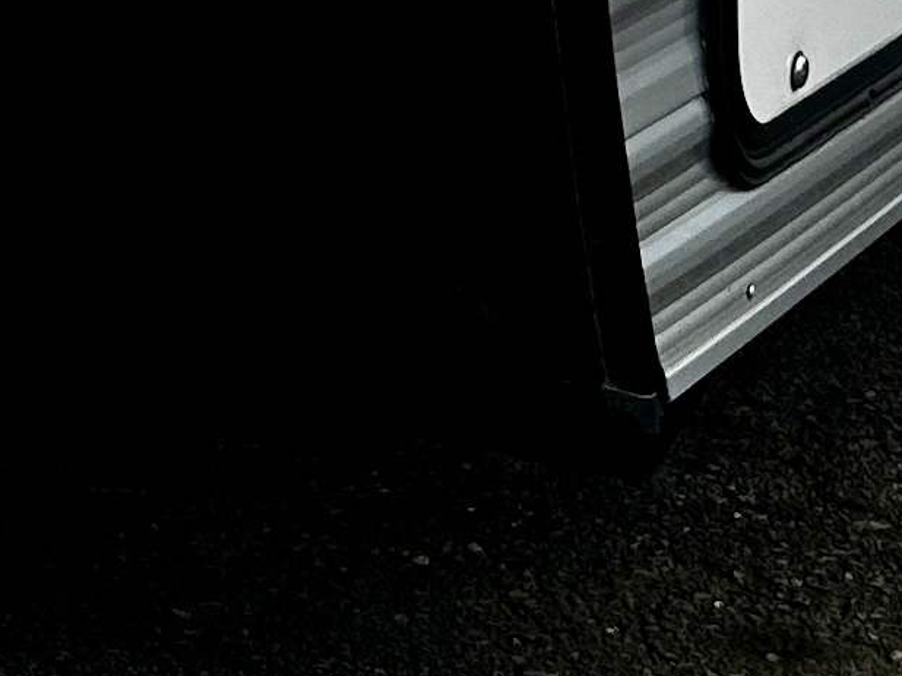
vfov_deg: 7.8
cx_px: -38
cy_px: -1176
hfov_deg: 11.5
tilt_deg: +2.2
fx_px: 4427
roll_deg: +0.3
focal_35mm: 170
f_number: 1.5
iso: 50
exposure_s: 1/2404
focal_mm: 5.7
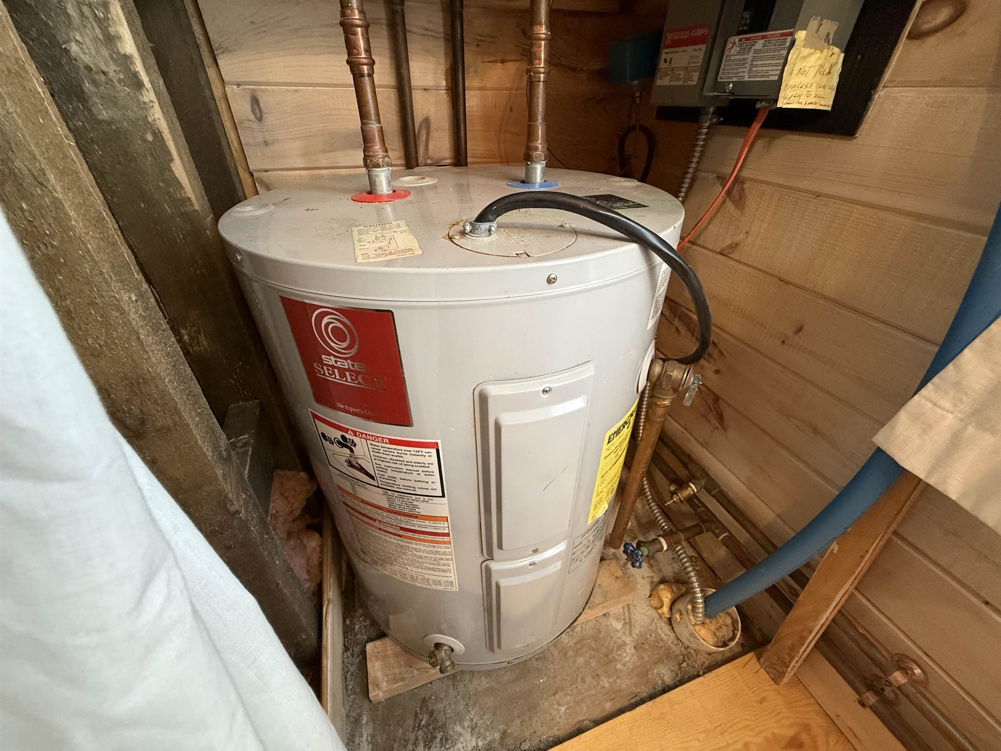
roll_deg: +0.0
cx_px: 500
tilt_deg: -34.8
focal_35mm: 14
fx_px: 405
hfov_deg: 102.1
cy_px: 376
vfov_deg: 85.7
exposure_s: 1/60
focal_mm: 2.22
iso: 400
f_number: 2.2
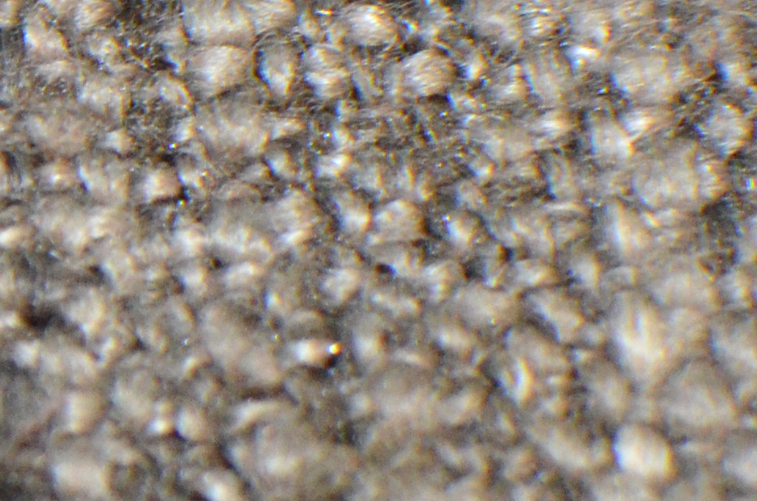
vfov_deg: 5.1
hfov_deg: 7.2
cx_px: -1020
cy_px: 320
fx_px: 5657
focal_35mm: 270
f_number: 5
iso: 2500
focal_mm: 35
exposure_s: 1/100
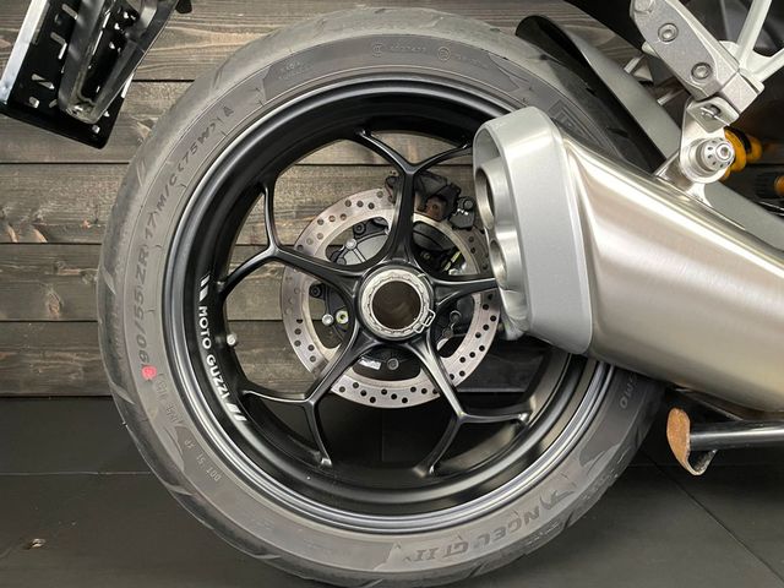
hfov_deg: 67.3
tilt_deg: -6.5
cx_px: 392
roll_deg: +0.2
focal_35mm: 26
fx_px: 589
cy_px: 294
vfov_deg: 53.1
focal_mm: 4.2
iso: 400
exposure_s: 1/33
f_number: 1.6
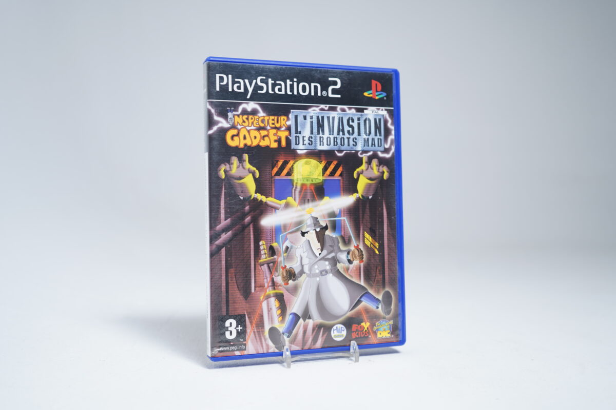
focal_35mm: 37
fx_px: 633
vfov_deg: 35.9
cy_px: 205
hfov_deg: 51.9
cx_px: 308
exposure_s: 1/13
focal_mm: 37
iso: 160
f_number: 4
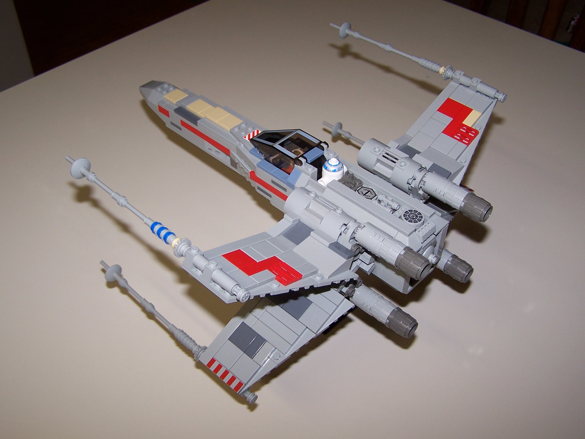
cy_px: 220
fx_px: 642
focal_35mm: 38
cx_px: 292
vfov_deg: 37.7
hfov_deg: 49.0
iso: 80
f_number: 2.8
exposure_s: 1/60
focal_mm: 6.3
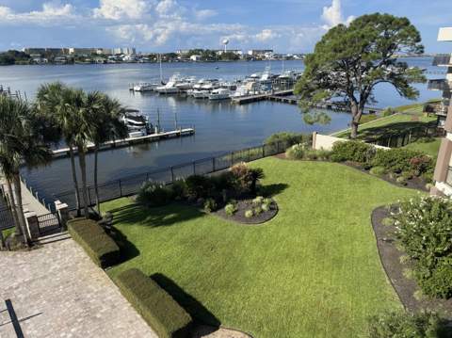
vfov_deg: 56.7
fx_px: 313
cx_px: 226
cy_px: 169
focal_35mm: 24
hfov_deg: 71.7
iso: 80
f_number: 1.78
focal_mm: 6.76
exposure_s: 1/3597
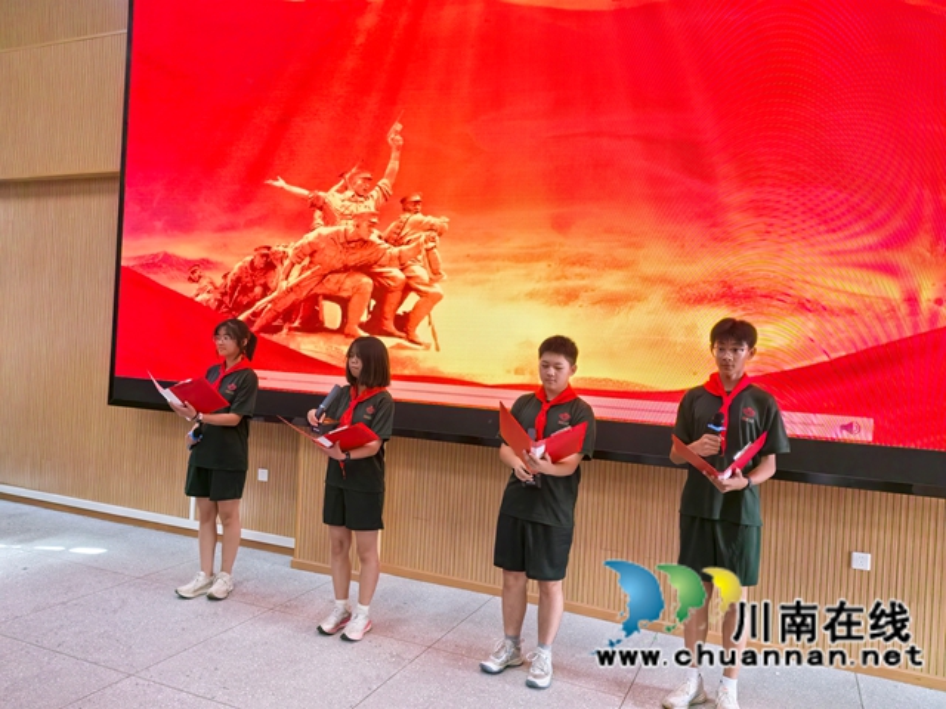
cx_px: 473
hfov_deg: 65.3
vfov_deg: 51.4
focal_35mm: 27
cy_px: 354
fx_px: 738
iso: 50
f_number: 1.9
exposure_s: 1/100
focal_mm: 5.52
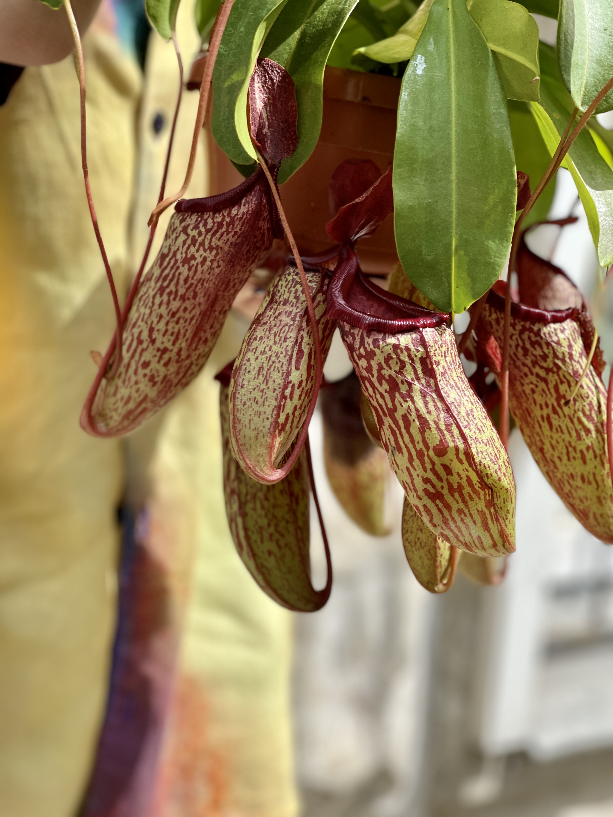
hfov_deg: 22.9
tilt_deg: -8.8
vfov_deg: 30.3
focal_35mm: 64
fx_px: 1511
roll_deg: -5.8
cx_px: 306
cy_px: 408
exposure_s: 1/536
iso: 32
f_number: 2.2
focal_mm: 7.5
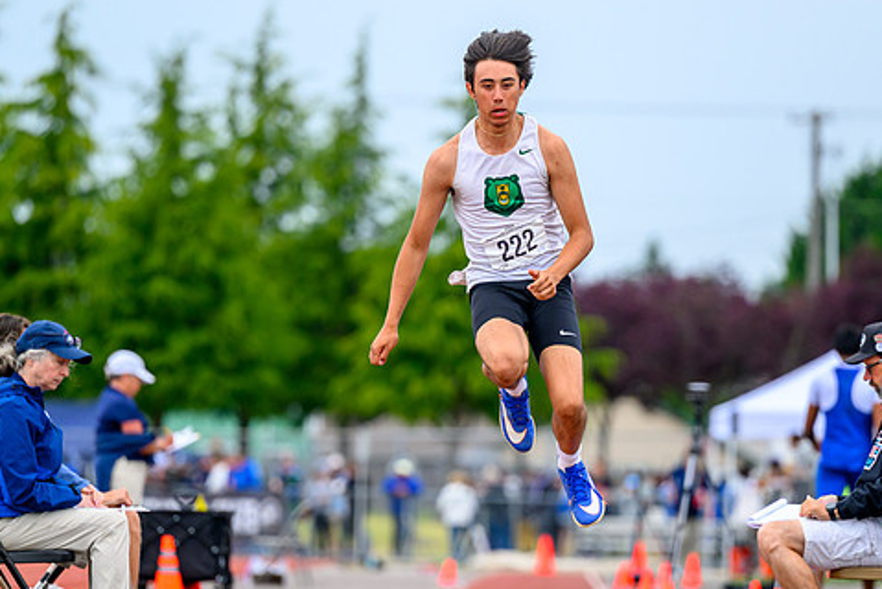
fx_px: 7207
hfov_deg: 7.0
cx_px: 509
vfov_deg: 4.7
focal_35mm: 294
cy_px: 283
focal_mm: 195
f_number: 3.2
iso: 560
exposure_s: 1/2500
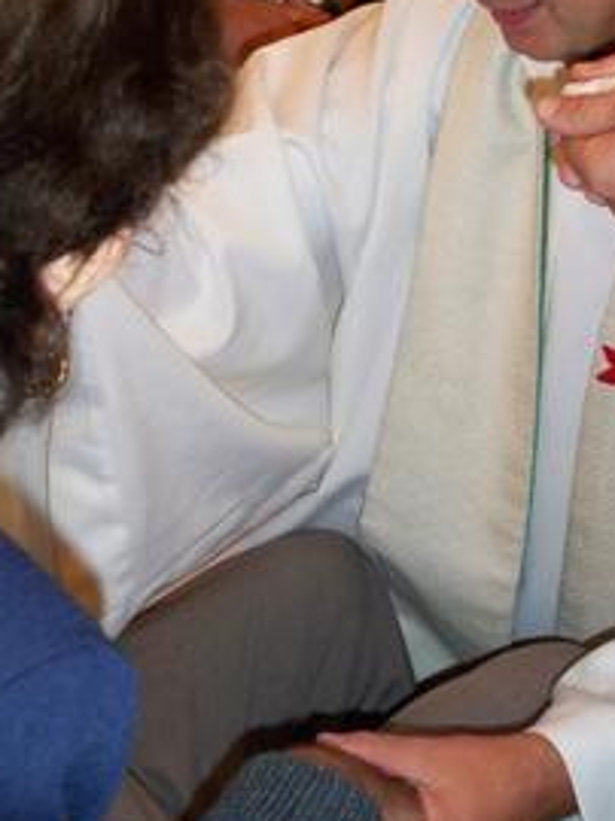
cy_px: 105
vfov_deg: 26.3
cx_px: 405
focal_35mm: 72
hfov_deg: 20.3
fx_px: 1708
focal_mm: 7.9
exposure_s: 1/30
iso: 200
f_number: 3.4
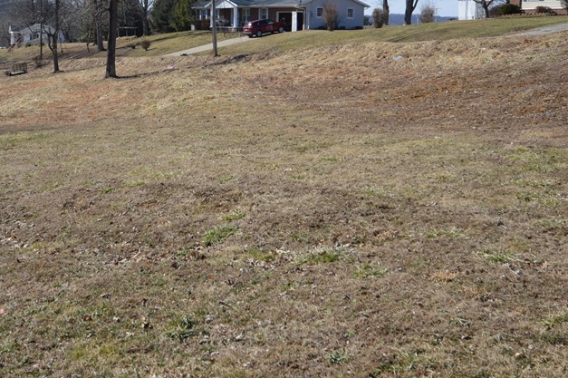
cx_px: 216
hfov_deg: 38.0
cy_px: 133
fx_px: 820
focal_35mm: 52
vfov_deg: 25.8
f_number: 8
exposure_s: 1/250
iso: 100
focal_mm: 20
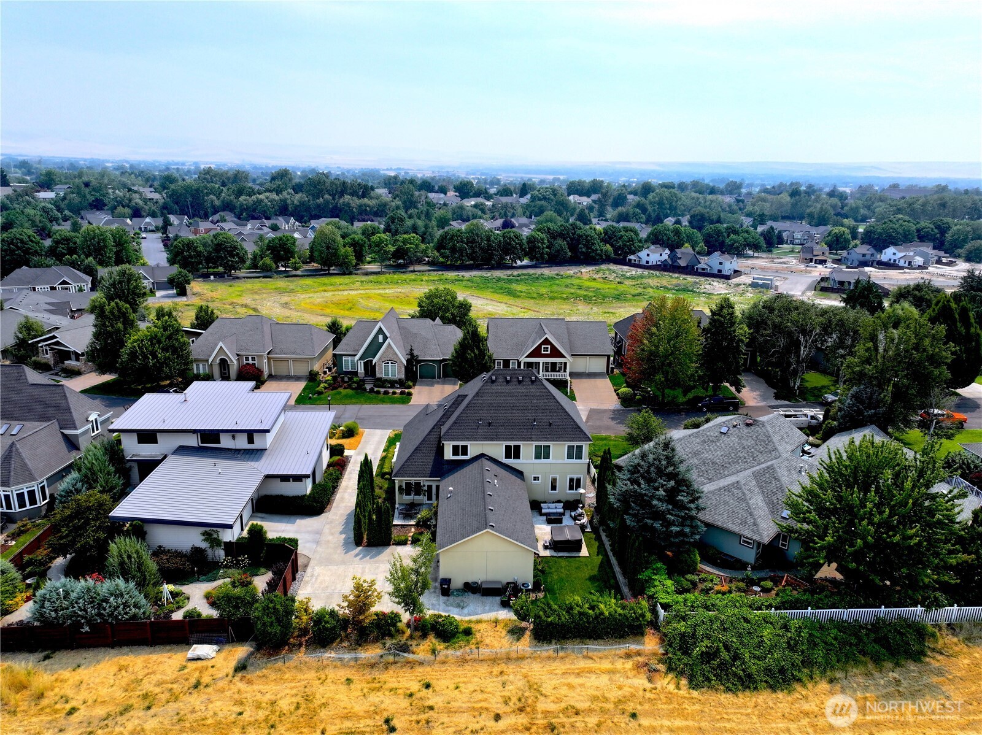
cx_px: 491
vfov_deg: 56.8
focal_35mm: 24
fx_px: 680
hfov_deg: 71.6
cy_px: 368
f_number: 2.8
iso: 130
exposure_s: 1/2500
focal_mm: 12.29
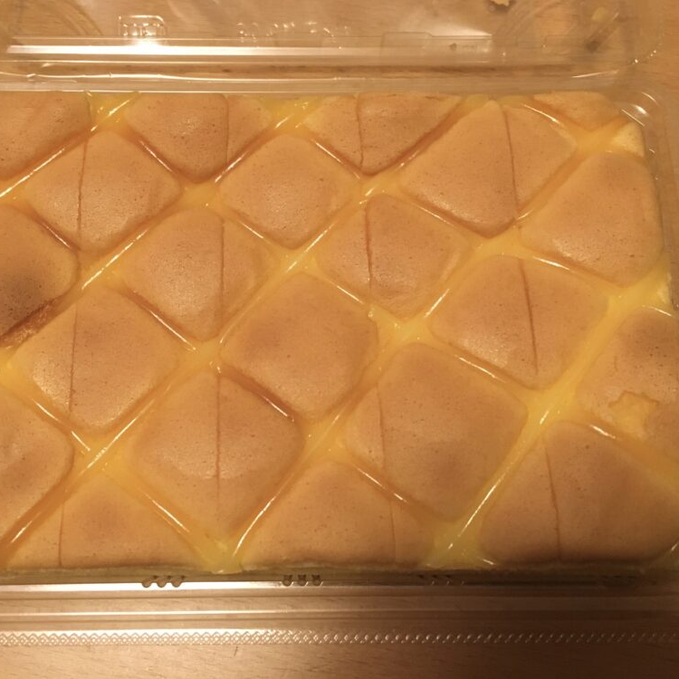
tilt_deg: -70.5
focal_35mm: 35
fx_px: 777
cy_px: 332
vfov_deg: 47.2
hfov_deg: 47.1
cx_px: 294
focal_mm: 4.15
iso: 250
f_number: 2.2
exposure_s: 1/33
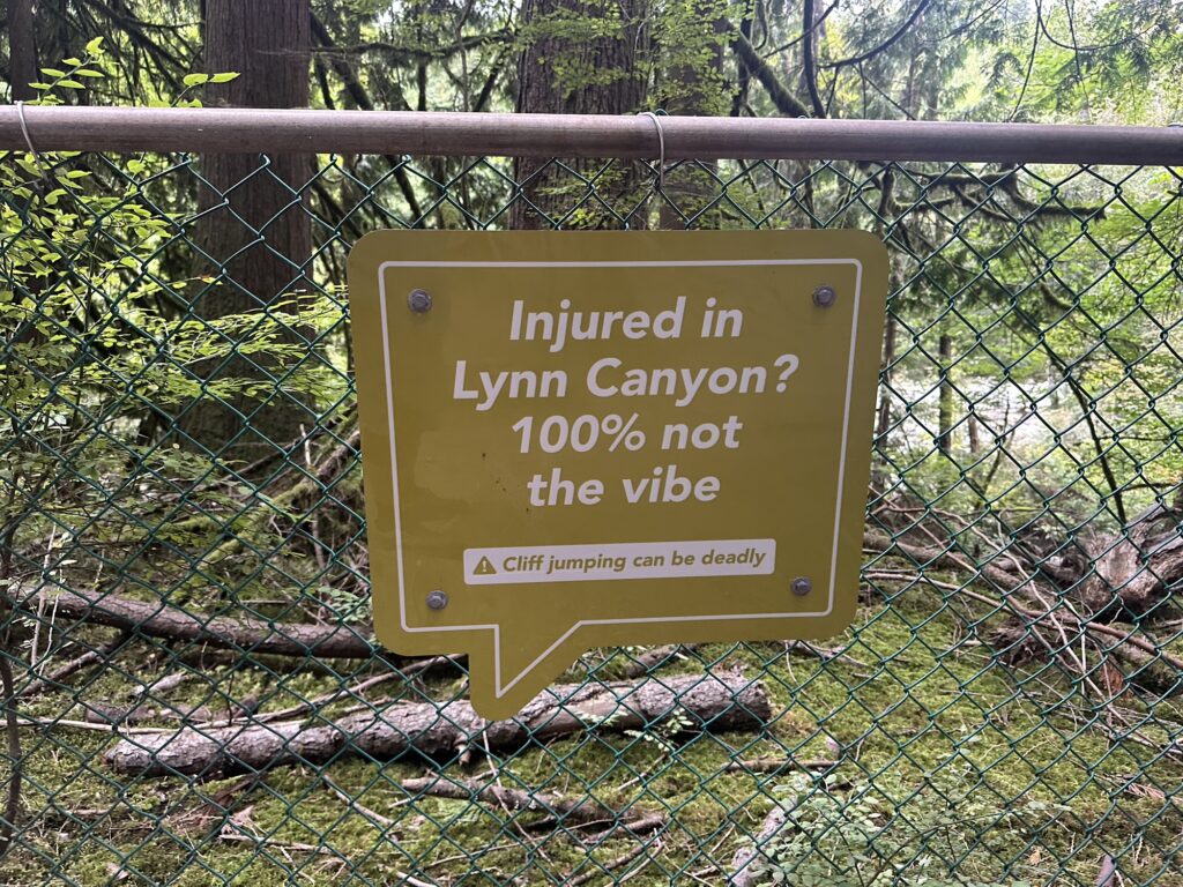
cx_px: 592
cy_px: 444
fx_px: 820
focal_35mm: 24
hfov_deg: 71.6
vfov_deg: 56.8
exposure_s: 1/60
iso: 320
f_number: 1.78
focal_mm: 6.86
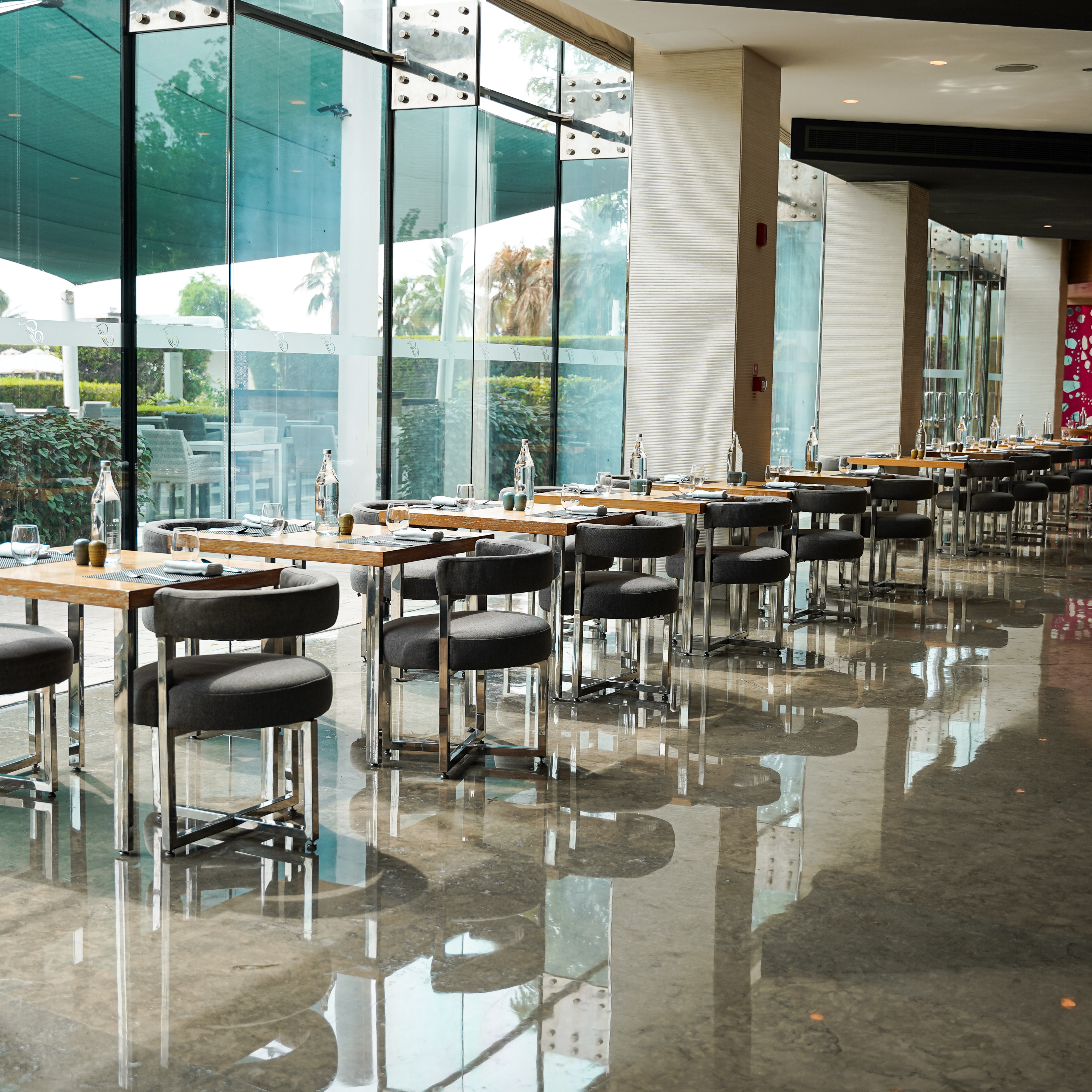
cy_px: 546
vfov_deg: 40.3
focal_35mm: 42
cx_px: 535
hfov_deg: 40.3
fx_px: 1486
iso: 125
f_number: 2.8
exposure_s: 1/160
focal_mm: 32.5
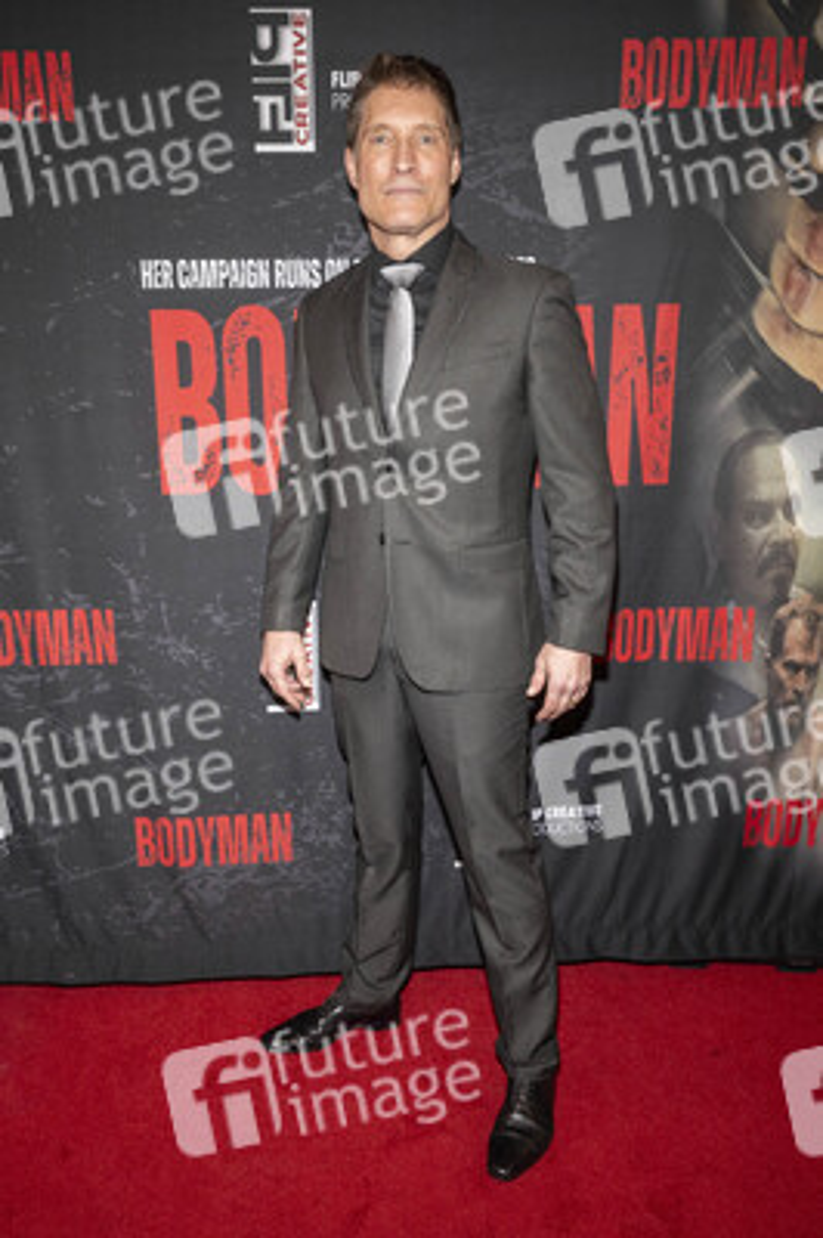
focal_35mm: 29
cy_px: 619
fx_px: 996
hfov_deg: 44.9
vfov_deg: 63.7
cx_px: 412
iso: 800
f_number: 5.6
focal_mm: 29
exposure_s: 1/200
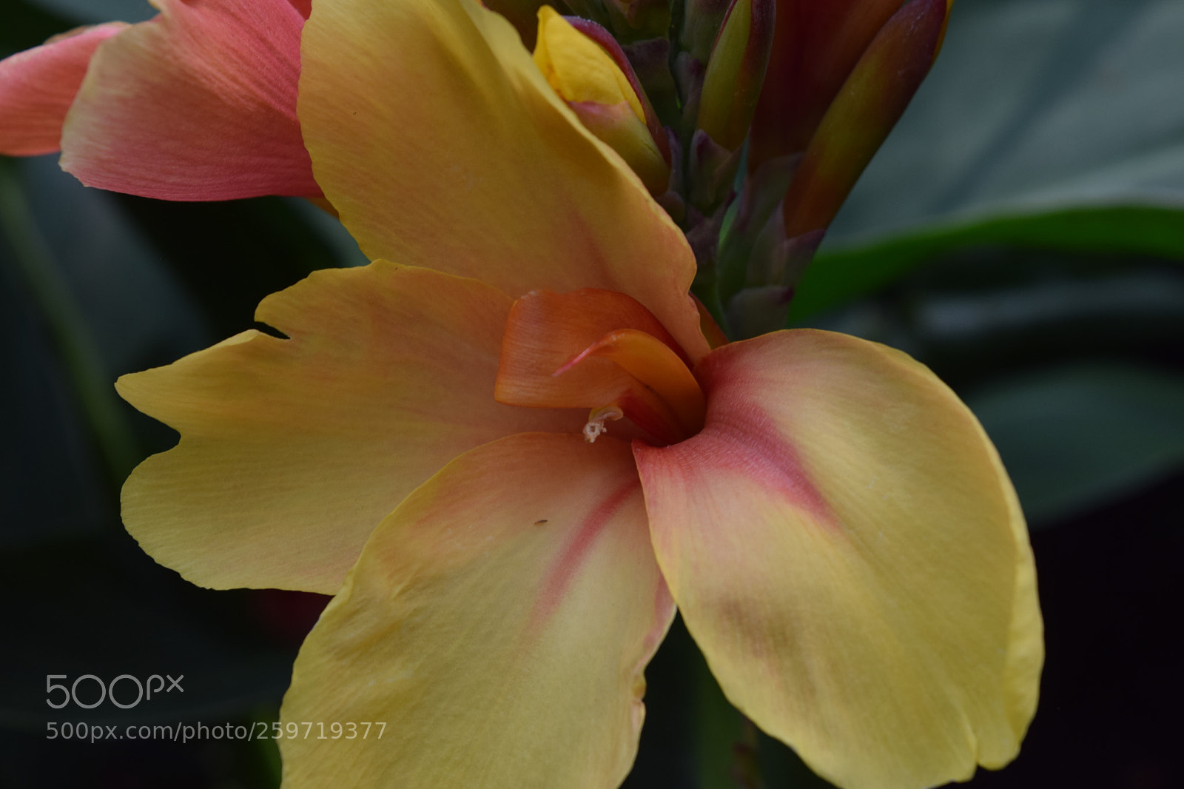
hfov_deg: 24.6
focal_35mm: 82
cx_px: 592
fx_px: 2713
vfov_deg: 16.5
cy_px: 394
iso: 400
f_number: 8
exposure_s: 1/250
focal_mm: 55
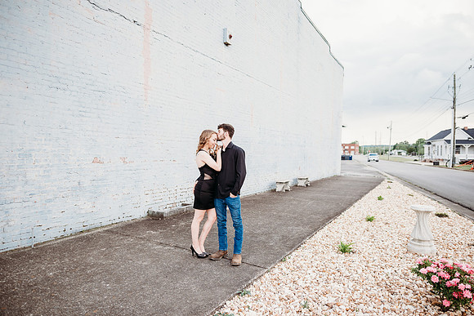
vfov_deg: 53.2
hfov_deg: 73.7
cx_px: 237
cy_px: 158
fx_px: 316
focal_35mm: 24
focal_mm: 24
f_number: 2.8
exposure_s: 1/640
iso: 250
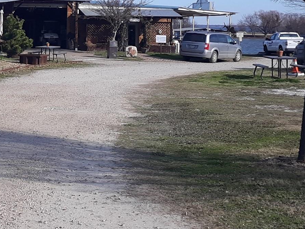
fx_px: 564
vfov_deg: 22.1
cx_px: 23
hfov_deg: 28.9
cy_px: -1
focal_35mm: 64
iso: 40
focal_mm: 3.7
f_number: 1.7
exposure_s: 1/1502
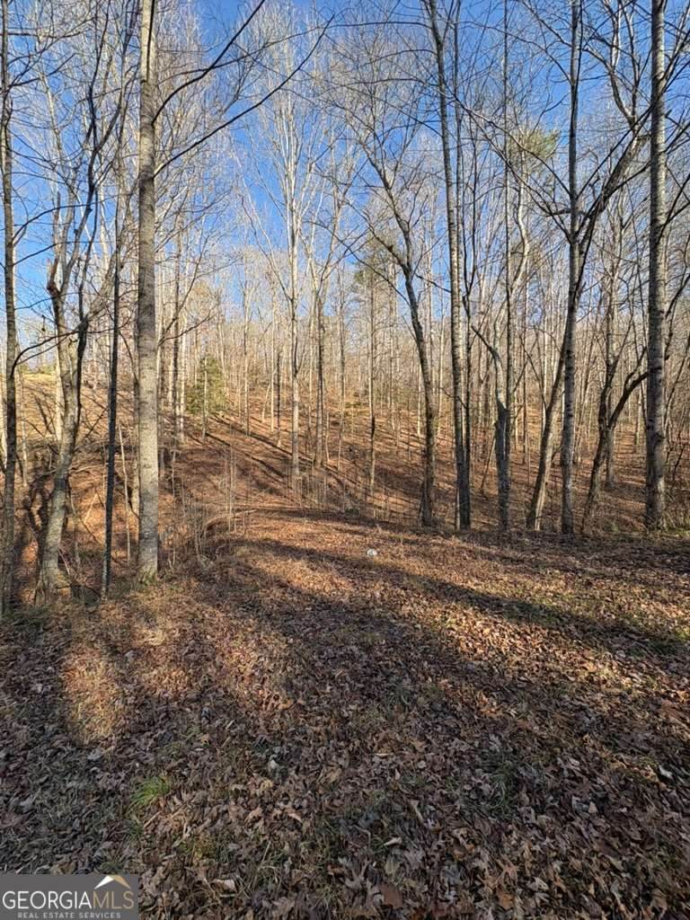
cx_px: 345
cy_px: 460
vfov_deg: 102.1
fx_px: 372
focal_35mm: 14
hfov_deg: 85.7
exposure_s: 1/390
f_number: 2.2
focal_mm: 2.22
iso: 40
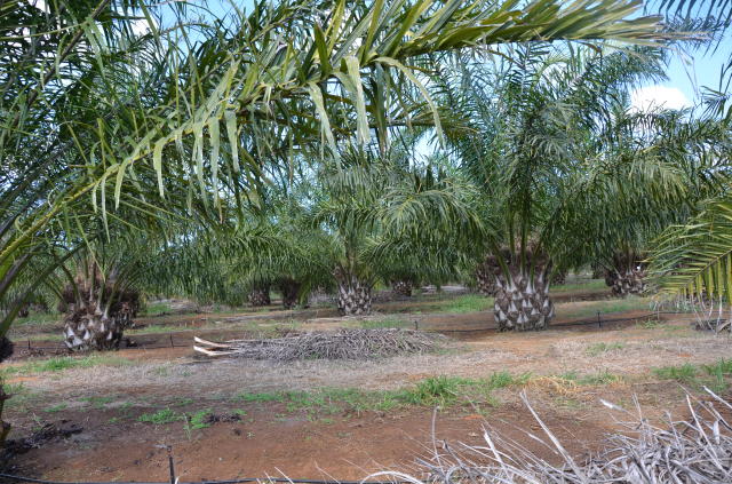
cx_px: 366
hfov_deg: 67.5
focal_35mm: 27
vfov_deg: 47.7
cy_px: 242
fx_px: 548
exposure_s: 1/160
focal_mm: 18
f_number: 6.3
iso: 200
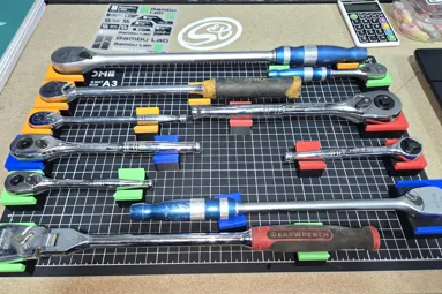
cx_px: 219
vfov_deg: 51.2
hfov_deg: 71.5
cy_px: 143
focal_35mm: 25
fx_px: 307
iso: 125
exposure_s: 1/24
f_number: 1.8
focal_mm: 5.4
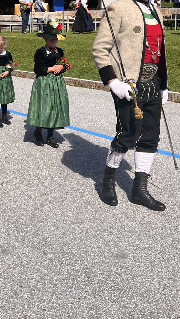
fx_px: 475
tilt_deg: -2.4
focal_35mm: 56
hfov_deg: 20.9
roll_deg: +2.4
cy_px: 55
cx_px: 10
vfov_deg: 35.8
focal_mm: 5.7
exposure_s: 1/3704
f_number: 1.5
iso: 50
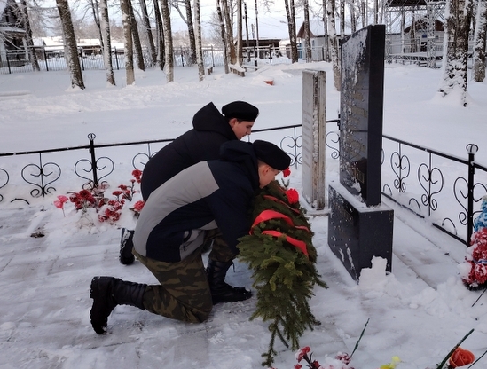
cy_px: 149
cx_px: 332
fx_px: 494
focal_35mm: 35
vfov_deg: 40.8
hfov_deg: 51.3
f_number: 1.75
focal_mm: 5.25
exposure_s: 1/900
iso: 506
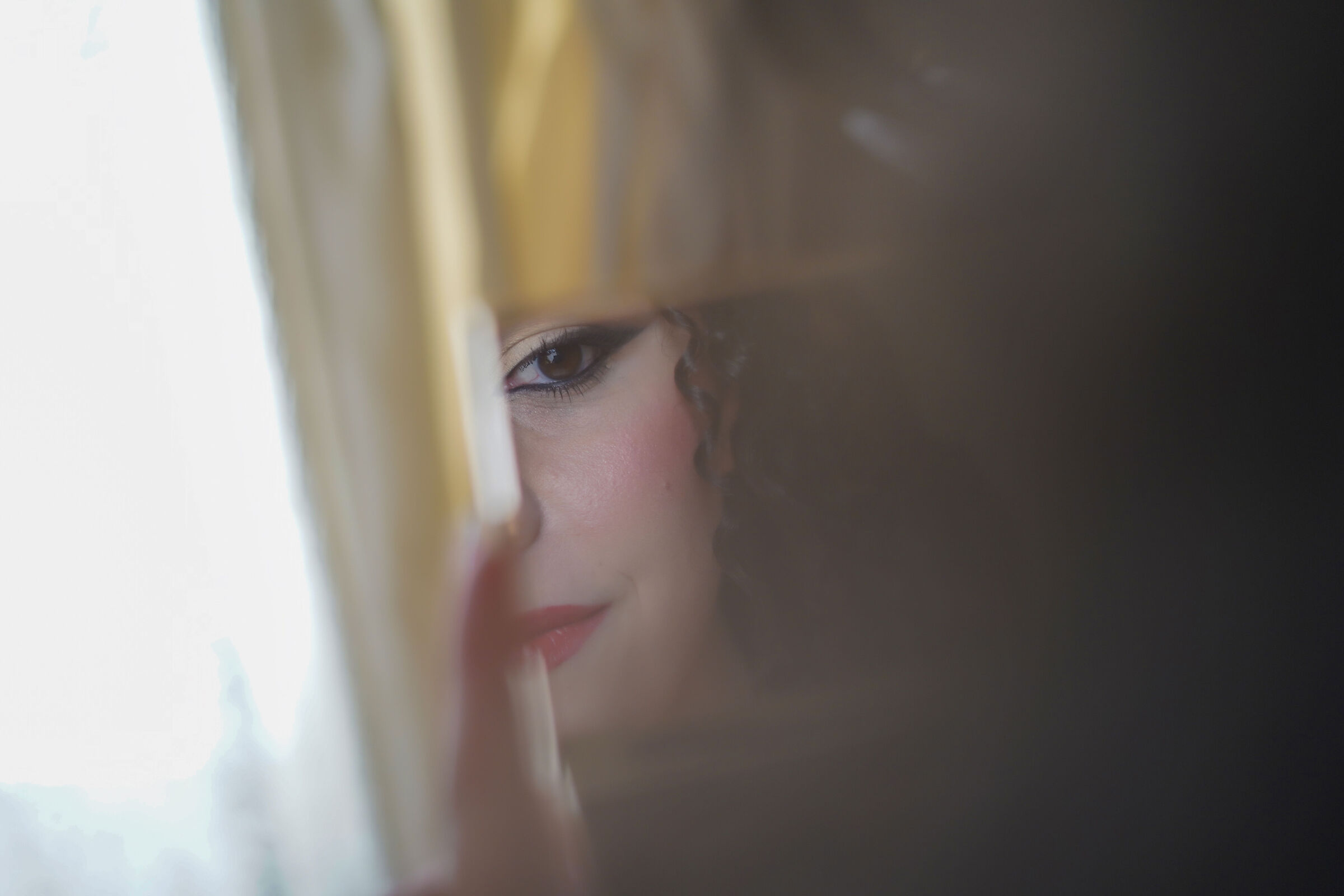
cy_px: 448
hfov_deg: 39.6
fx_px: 1867
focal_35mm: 50
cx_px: 672
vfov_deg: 27.0
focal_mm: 50
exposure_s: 1/200
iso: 500
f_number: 2
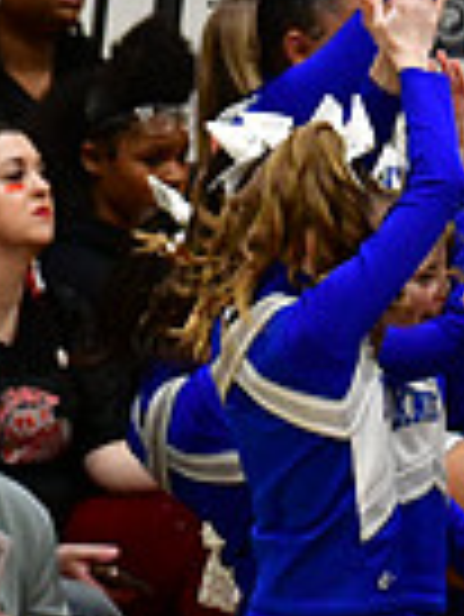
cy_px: 366
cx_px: 1203
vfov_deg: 1.9
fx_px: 18469
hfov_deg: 1.4
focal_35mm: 1035
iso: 4000
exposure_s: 1/500
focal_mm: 170
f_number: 3.5
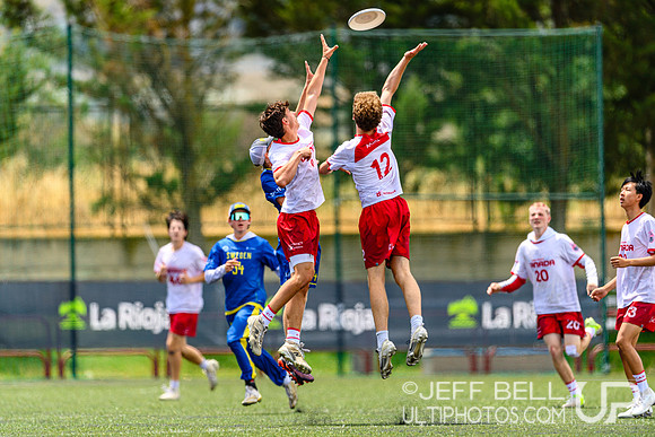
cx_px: 303
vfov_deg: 3.2
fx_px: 7834
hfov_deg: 4.8
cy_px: 205
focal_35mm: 430
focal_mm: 400
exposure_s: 1/1250
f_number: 3.2
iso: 100
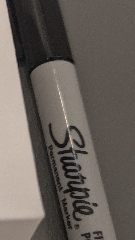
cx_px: -136
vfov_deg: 20.7
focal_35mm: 103
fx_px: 655
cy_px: 136
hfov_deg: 10.7
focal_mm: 5.43
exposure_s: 1/120
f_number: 1.89
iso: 432
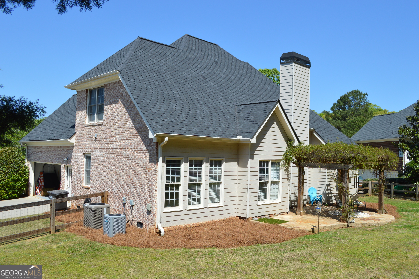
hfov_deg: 62.0
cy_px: 140
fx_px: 349
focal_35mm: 30
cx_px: 210
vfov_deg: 43.5
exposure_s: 1/250
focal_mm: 20
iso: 100
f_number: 8
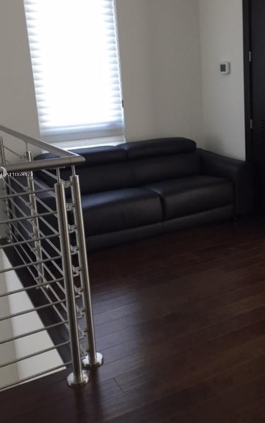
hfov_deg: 33.2
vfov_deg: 51.3
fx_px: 439
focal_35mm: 38
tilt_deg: -9.8
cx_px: 186
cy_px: 175
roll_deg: +2.1
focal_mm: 4.15
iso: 50
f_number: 2.2
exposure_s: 1/30
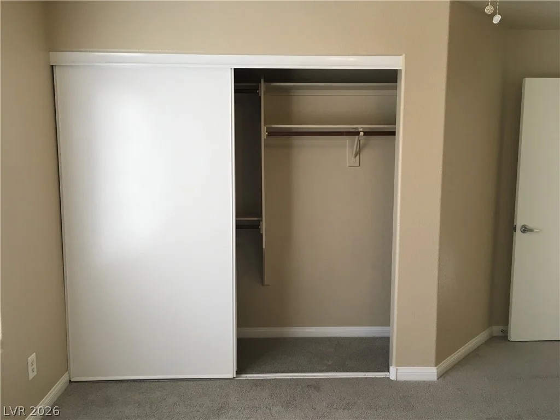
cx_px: 280
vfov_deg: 48.2
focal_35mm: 29
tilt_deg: -6.7
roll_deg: +0.2
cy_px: 210
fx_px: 469
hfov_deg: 61.7
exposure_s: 1/30
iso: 25
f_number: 2.2
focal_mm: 4.15
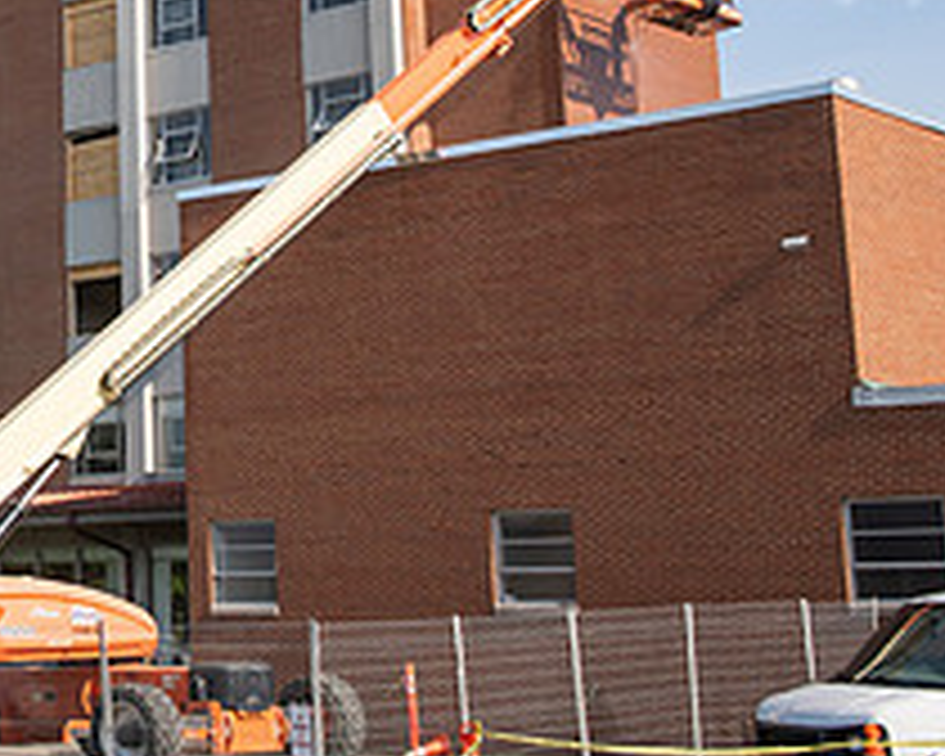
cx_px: -148
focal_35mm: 83
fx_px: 2321
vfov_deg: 18.2
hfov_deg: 21.6
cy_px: 70
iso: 200
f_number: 8
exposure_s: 1/400
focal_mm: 32
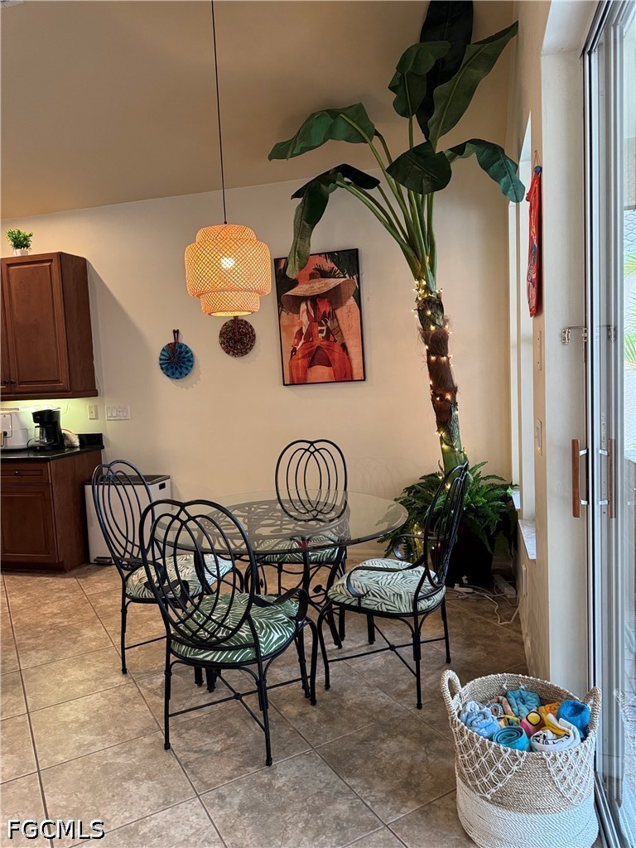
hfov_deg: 56.8
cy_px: 424
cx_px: 318
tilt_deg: -2.9
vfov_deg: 71.6
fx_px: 588
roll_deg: +3.3
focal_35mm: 24
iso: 400
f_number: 1.78
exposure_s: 1/60
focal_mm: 6.76
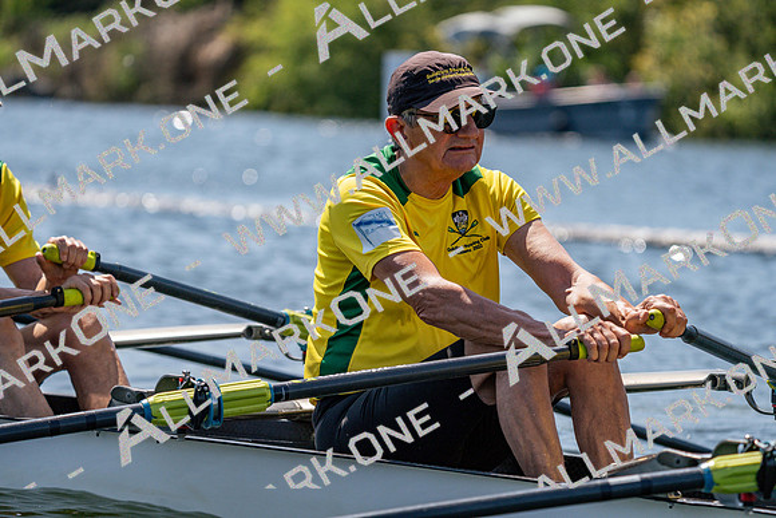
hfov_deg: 7.7
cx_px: 388
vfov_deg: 5.2
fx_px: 5735
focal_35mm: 266
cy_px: 259
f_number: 5.6
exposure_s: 1/2000
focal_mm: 266
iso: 320
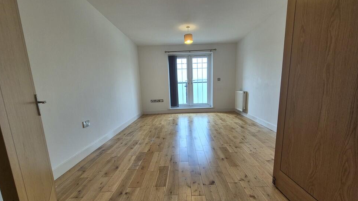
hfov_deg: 103.0
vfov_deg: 70.1
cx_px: 181
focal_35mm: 15
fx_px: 142
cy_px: 116
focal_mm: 2.2
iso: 64
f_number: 2.2
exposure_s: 1/100
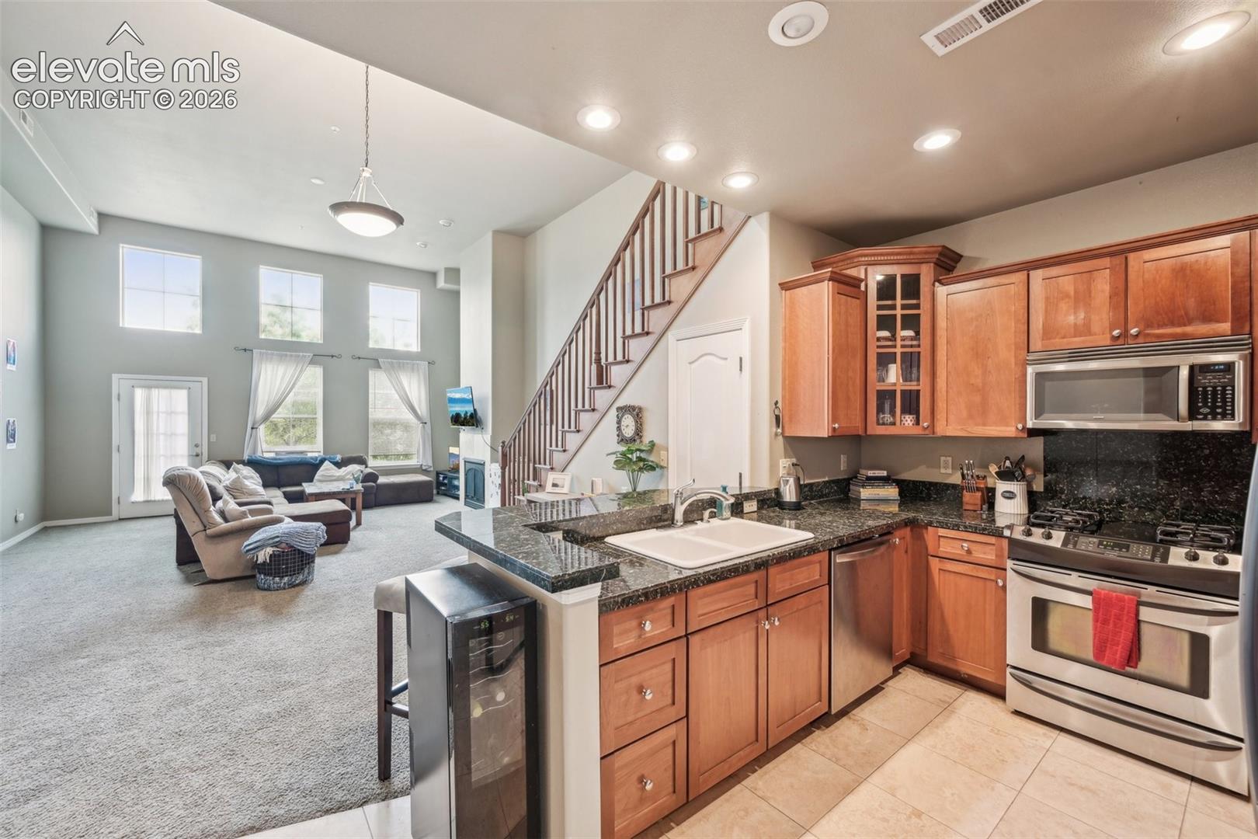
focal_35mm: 14
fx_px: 489
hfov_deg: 104.3
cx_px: 629
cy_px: 420
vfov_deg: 81.2
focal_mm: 14
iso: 400
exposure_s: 1/1.67
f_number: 8
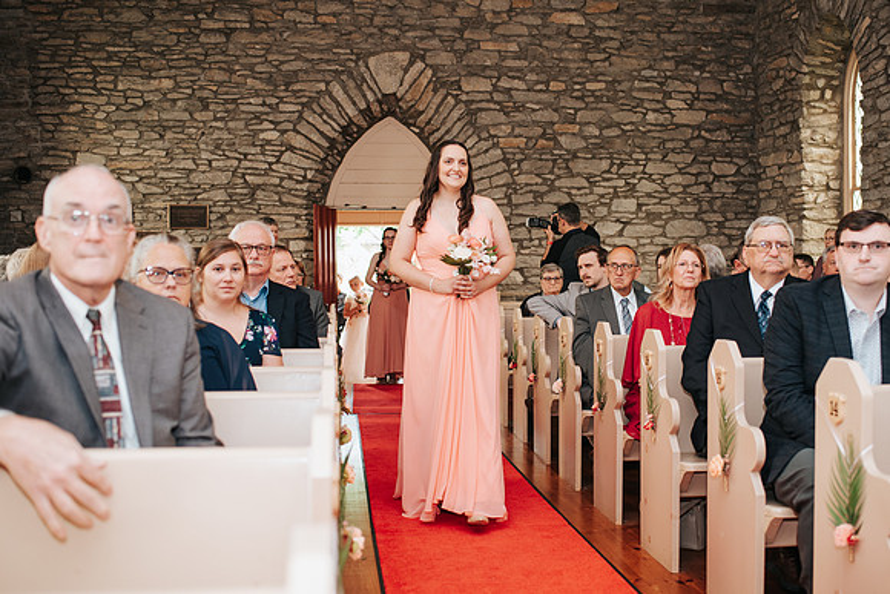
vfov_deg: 33.1
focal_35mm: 40
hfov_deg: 48.0
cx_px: 494
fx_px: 998
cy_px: 277
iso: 1000
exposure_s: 1/200
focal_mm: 35
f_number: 2.8
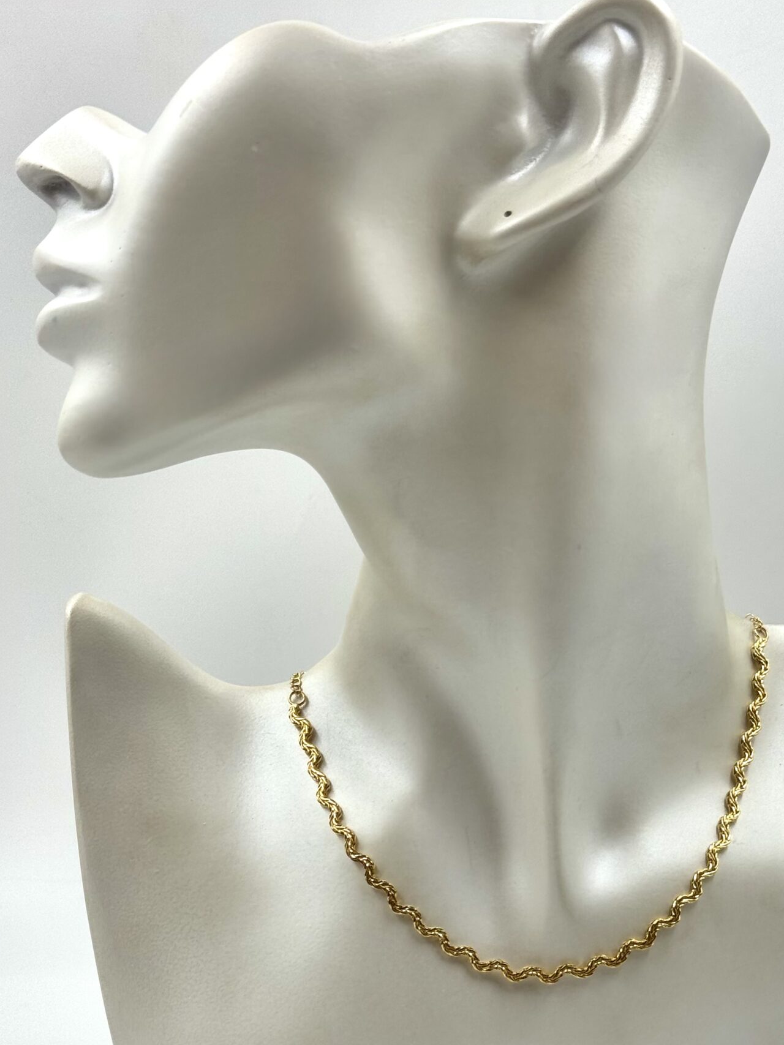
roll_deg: +1.8
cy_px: 683
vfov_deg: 26.9
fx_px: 2175
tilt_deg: -12.8
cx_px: 470
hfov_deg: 20.4
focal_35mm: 72
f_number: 1.78
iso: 64
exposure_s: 1/966
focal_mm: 6.76
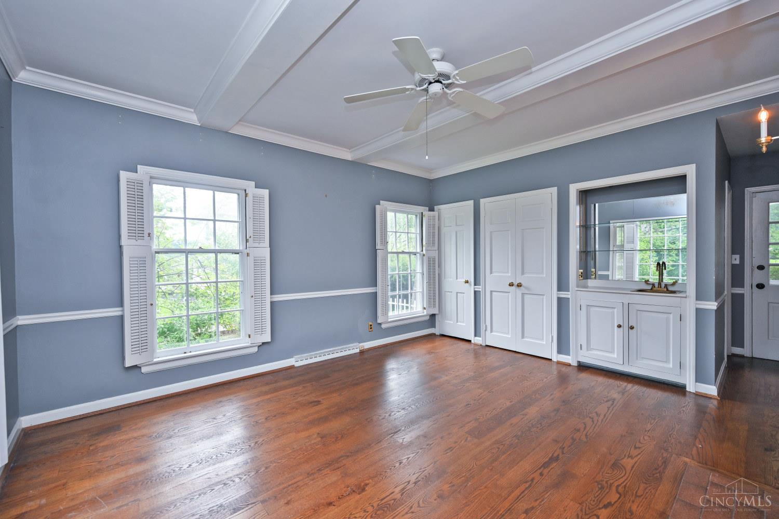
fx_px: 325
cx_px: 390
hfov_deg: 100.4
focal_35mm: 15
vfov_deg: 77.3
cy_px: 260
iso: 200
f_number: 4.5
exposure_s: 1/80
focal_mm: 15
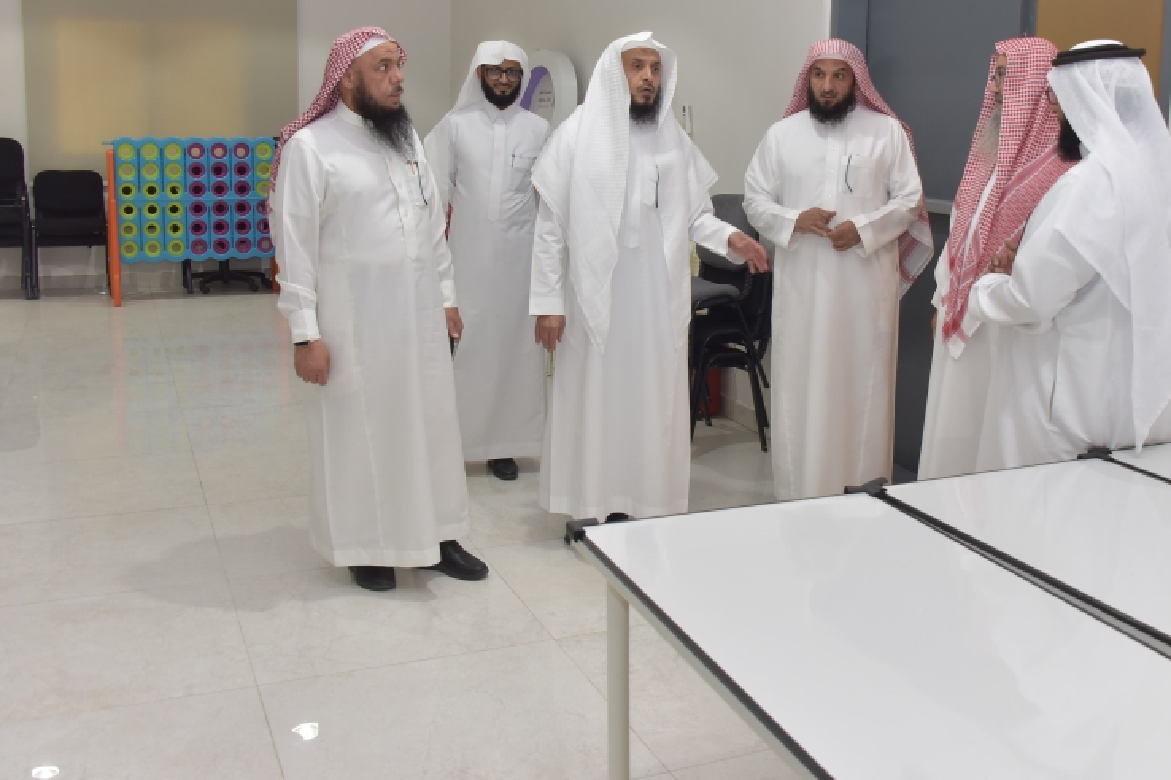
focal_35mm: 38
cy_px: 288
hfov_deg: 49.9
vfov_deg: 34.8
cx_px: 769
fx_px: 1236
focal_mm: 28
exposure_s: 1/80
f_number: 7.1
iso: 1000
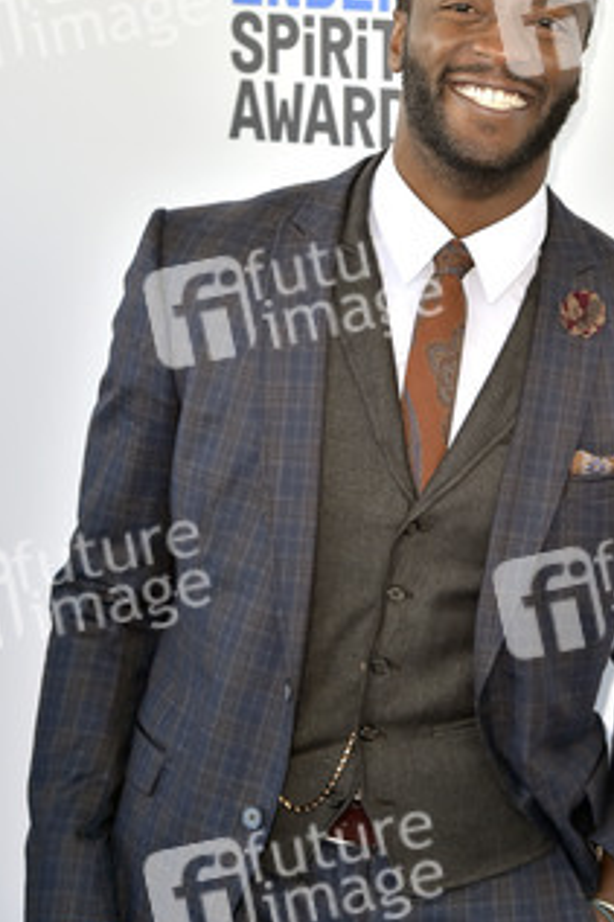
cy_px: 445
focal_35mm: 158
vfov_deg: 13.0
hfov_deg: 8.7
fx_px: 4046
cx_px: 380
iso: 500
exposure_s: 1/320
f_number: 6.3
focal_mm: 125
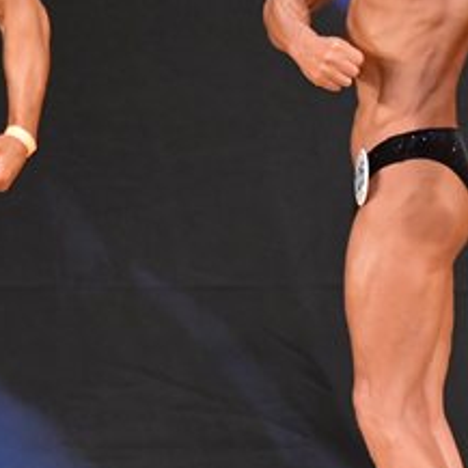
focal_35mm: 863
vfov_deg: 2.0
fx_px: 13200
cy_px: 194
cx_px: 754
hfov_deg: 2.0
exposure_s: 1/400
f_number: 5.6
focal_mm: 190
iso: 7200
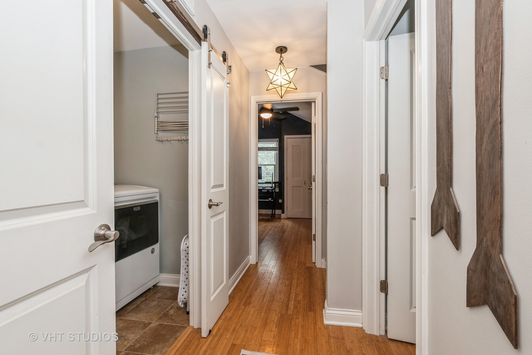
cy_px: 178
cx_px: 266
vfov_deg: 77.3
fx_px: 222
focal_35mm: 15
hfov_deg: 100.4
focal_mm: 10
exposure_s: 1/10
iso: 250
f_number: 7.1
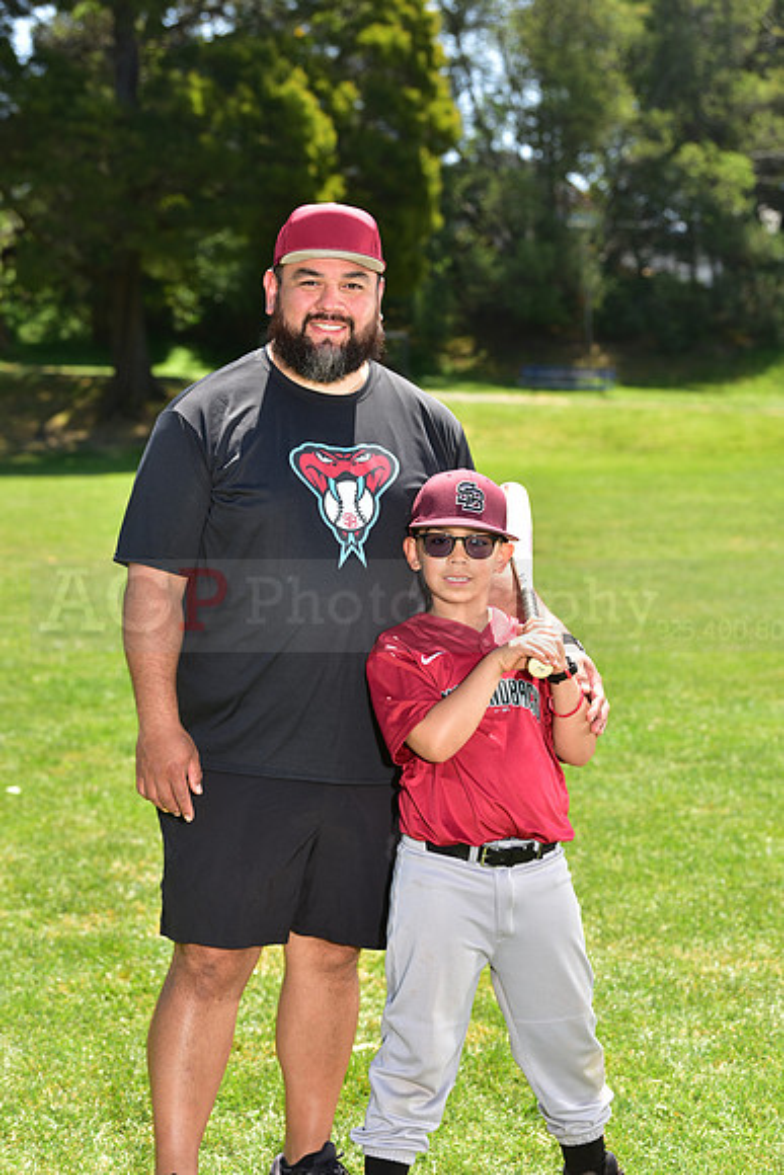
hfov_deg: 17.1
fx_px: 2612
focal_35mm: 80
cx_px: 392
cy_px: 588
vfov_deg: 25.4
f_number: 5
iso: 80
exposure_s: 1/200
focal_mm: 80
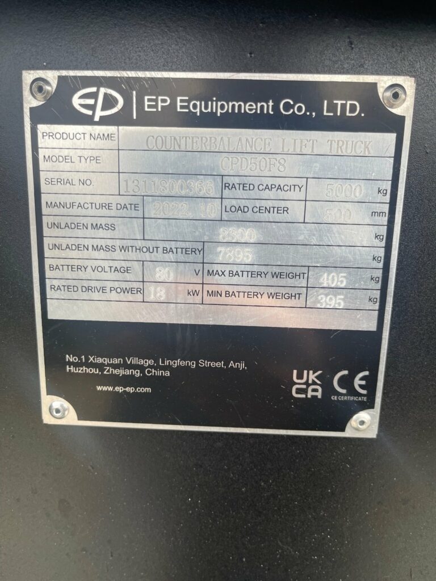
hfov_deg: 53.1
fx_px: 437
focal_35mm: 26
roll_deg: -0.5
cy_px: 290
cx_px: 218
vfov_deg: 67.3
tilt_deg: -26.1
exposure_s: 1/121
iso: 50
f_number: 1.6
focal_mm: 5.1
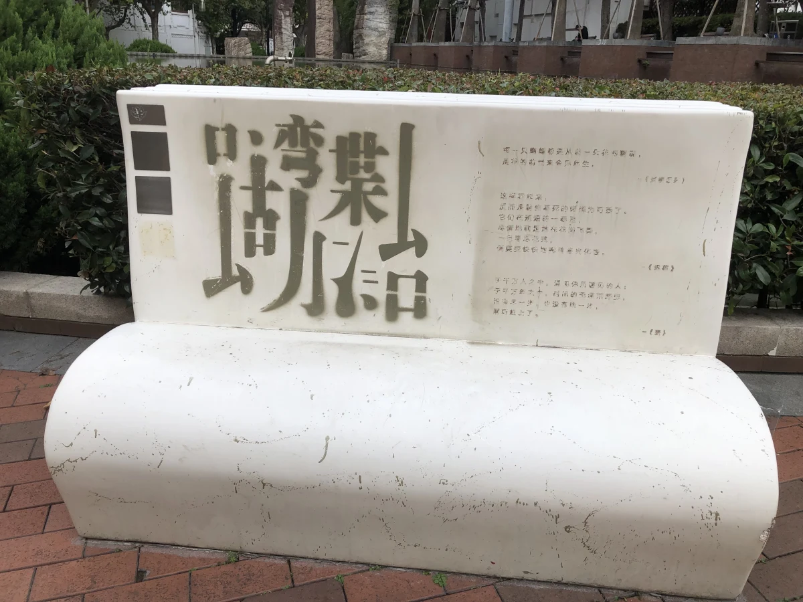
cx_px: 402
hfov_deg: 63.4
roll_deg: -2.0
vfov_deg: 49.7
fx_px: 650
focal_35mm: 28
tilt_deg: -19.4
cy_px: 301
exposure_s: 1/657
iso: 20
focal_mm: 4
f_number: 1.8
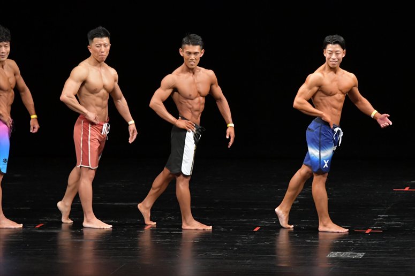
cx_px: 208
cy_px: 138
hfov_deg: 8.1
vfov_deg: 5.4
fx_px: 2938
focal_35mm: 255
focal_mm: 170
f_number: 5.6
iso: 3200
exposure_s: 1/400
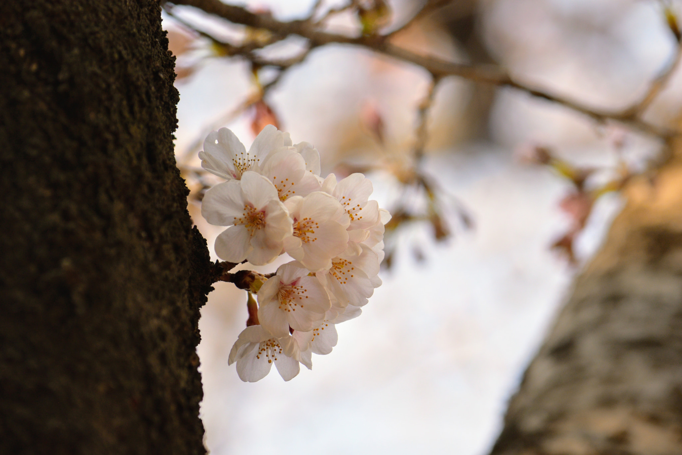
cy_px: 228
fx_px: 5682
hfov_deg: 6.9
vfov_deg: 4.6
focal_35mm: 300
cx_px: 341
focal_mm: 200
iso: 100
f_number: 9
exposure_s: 1/160
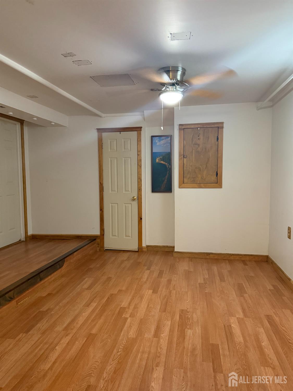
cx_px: 146
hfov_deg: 56.8
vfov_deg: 71.6
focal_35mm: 24
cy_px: 196
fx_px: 271
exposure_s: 1/40
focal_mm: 6.76
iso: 640
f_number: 1.78
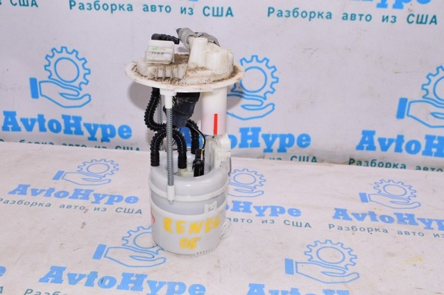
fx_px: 554
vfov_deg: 29.8
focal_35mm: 45
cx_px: 222
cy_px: 148
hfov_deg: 43.7
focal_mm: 30
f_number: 8
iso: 1600
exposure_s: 1/160
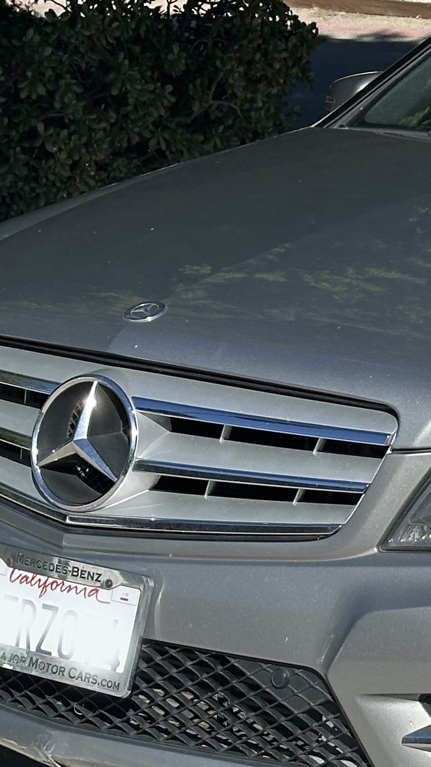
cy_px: 412
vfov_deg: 16.0
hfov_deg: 8.8
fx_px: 2723
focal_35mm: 134
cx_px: 653
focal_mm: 6.86
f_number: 1.78
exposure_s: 1/4016
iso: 64
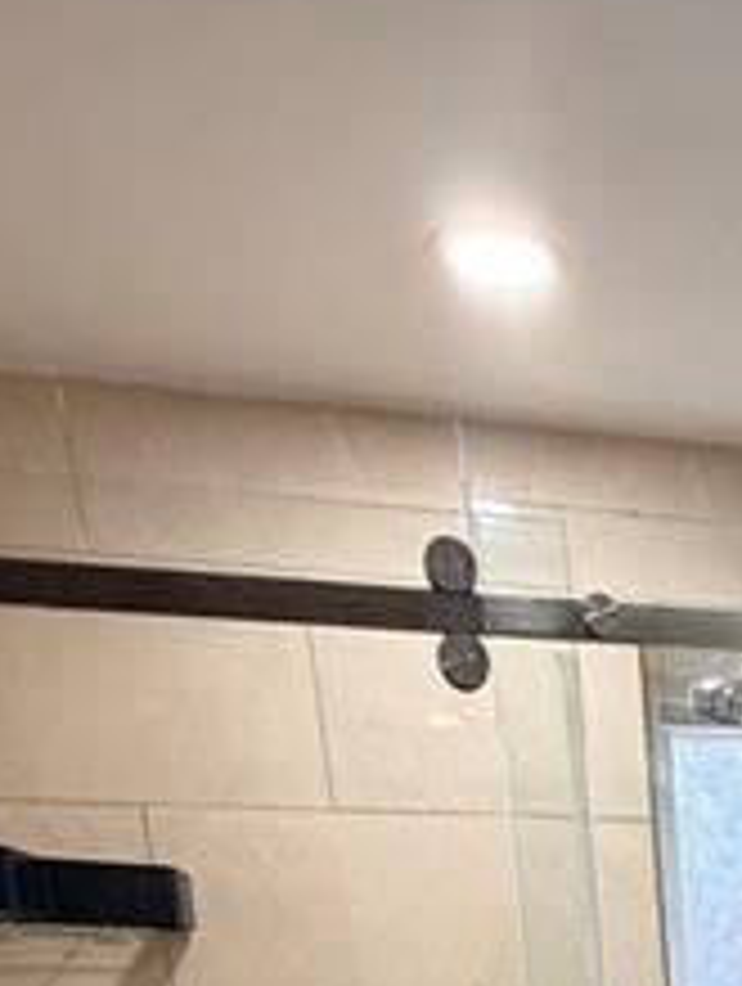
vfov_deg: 27.8
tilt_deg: -15.1
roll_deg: +1.4
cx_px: 962
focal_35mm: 49
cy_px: 1445
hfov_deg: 25.6
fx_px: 1396
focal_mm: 2.22
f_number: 2.2
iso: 160
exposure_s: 1/120
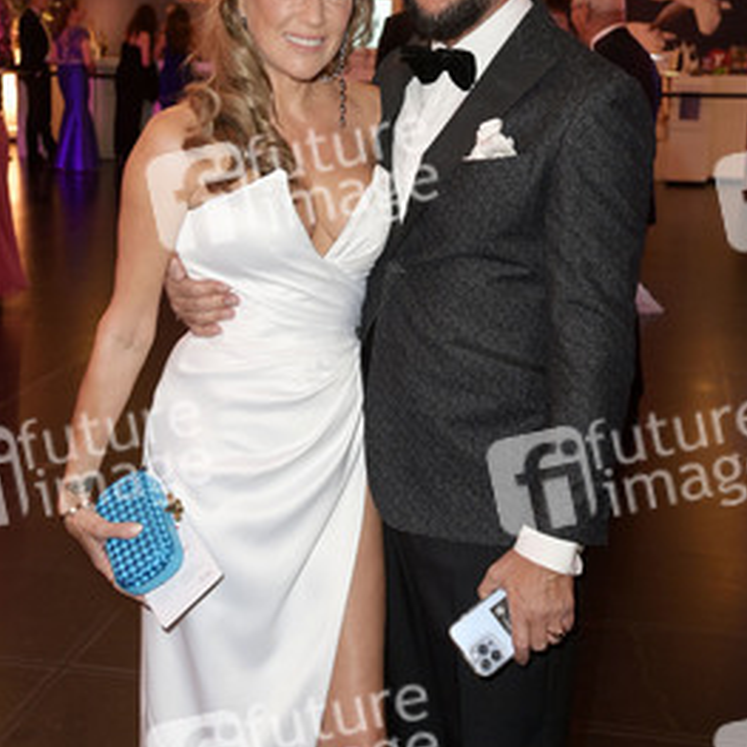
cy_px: 327
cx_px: 375
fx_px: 1196
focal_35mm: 49
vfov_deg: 34.6
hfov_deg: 34.7
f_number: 5
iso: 1600
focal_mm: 38
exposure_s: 1/60
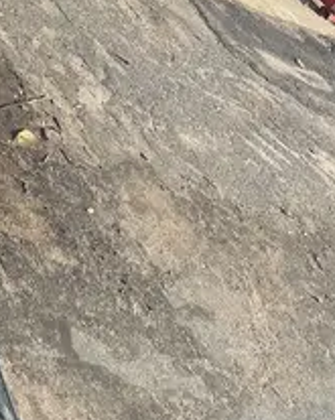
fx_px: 1118
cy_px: 171
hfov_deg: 16.8
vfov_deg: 21.3
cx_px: 45
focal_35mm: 90
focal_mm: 5.7
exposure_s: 1/2045
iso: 50
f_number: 1.5
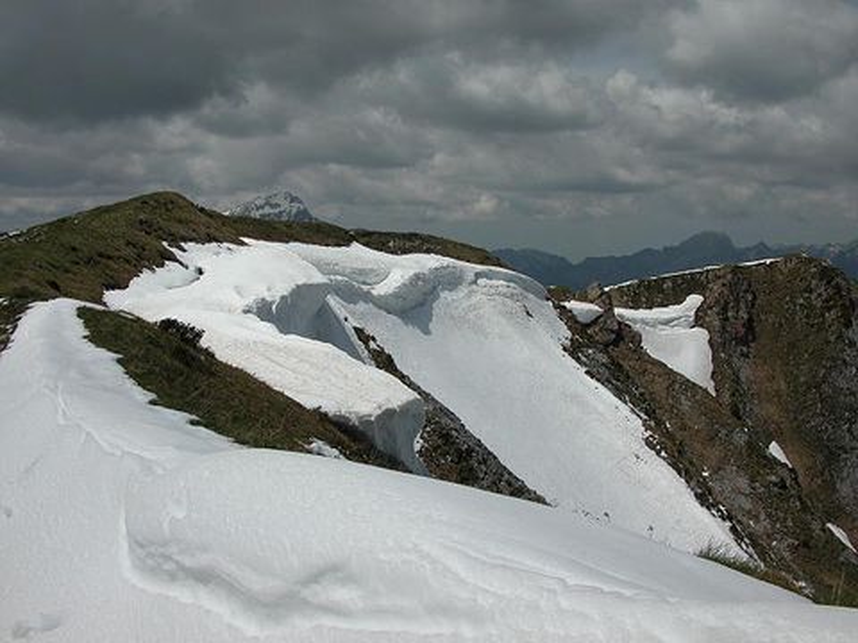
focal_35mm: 35
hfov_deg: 52.6
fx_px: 868
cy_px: 322
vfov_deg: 40.7
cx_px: 429
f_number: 8
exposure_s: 1/891
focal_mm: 8.9
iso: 100
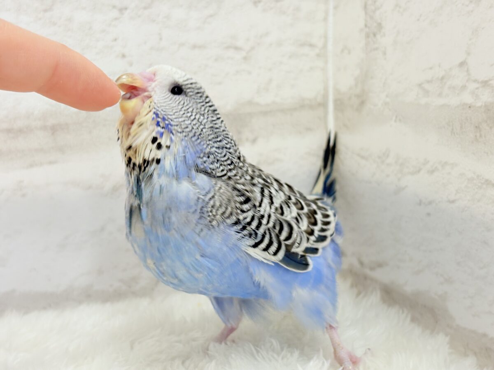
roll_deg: +2.6
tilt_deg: -9.4
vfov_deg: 28.0
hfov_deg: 36.8
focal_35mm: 52
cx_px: 247
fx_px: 742
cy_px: 185
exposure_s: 1/100
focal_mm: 5.96
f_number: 1.6
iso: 100
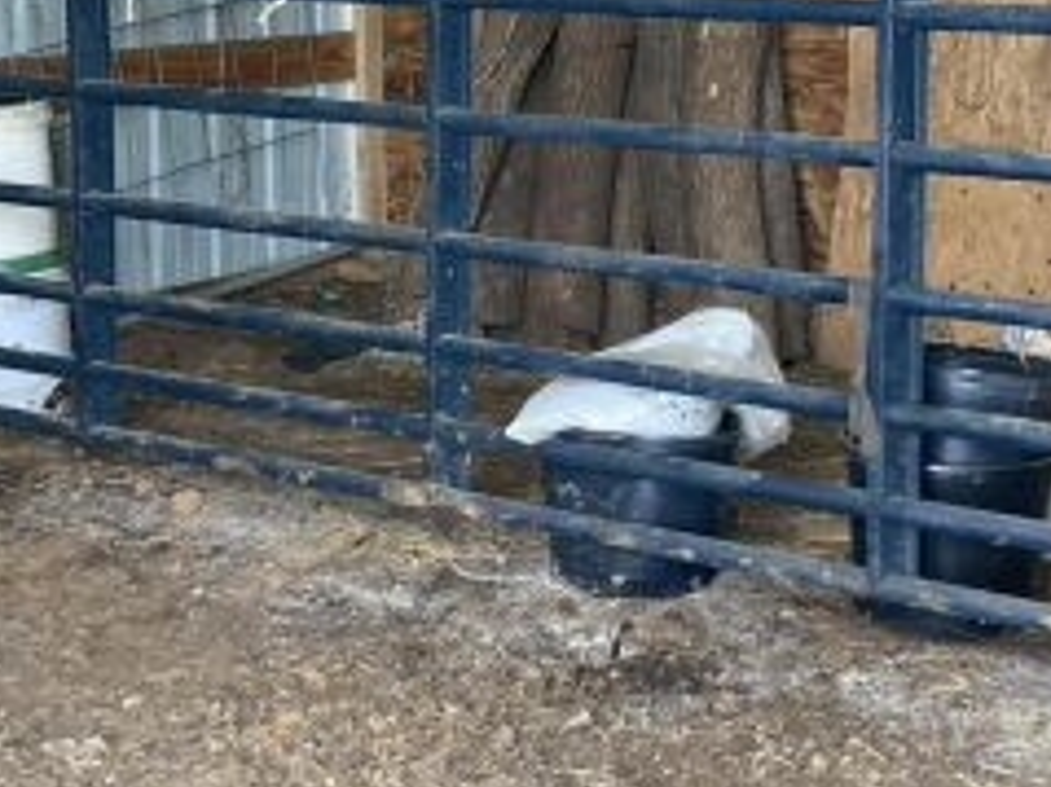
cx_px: 587
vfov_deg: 18.7
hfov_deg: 25.0
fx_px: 2367
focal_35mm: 78
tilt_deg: -7.2
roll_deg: -1.5
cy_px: 163
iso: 64
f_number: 1.8
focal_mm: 3.99
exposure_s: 1/60
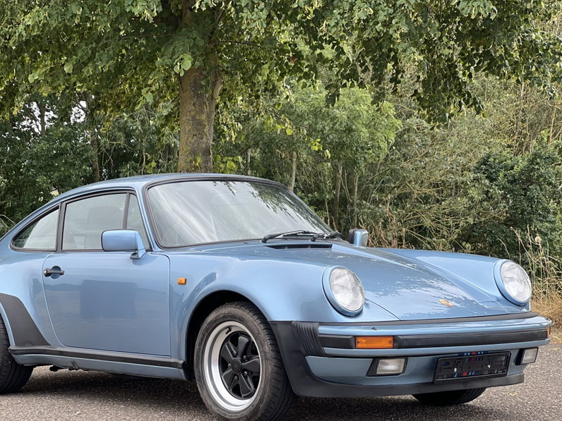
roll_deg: +0.6
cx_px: 242
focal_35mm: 99
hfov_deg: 19.8
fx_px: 1607
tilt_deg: -1.5
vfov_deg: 14.9
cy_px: 236
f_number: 2.8
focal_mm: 9
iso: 25
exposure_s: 1/121
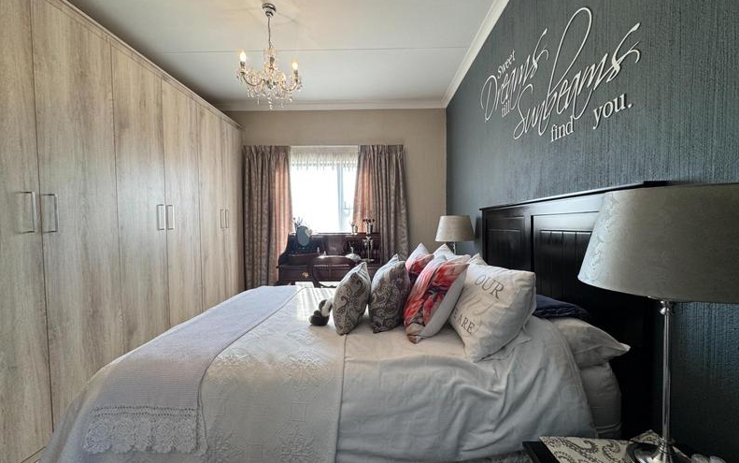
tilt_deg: -2.1
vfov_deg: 74.8
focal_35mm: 15
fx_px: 302
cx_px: 373
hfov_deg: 101.4
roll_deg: +0.6
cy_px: 239
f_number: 2.2
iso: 125
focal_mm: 2.22
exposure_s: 1/100
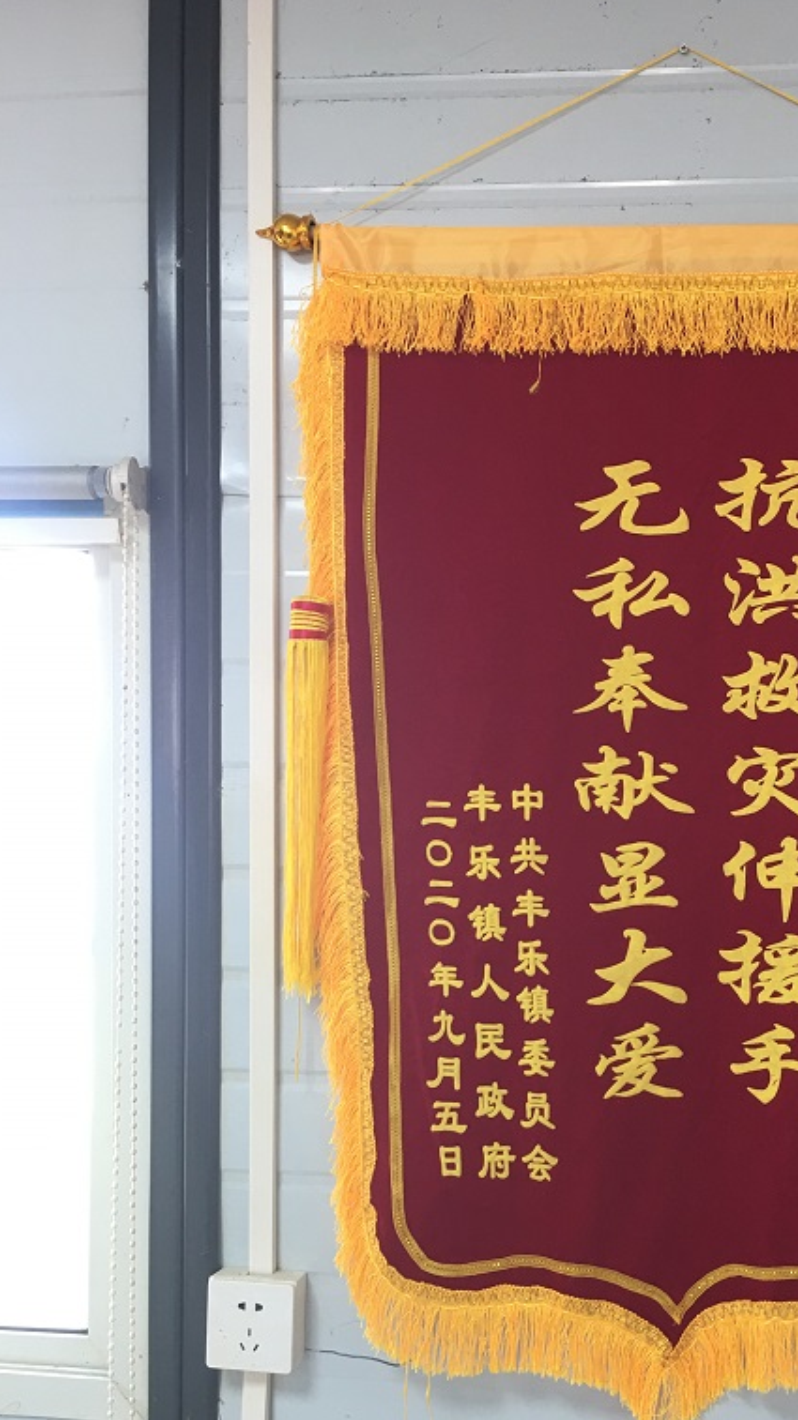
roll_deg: -1.3
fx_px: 1468
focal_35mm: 39
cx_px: 644
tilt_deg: -0.4
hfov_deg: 29.7
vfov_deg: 51.4
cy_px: 826
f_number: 2.2
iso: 32
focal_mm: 4.15
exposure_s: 1/17
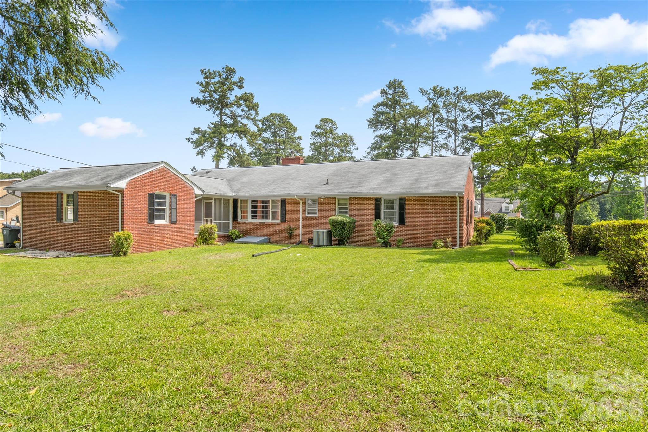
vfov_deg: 63.2
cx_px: 324
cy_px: 216
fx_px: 351
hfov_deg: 85.4
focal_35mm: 20
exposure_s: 1/200
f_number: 7.1
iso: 100
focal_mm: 13
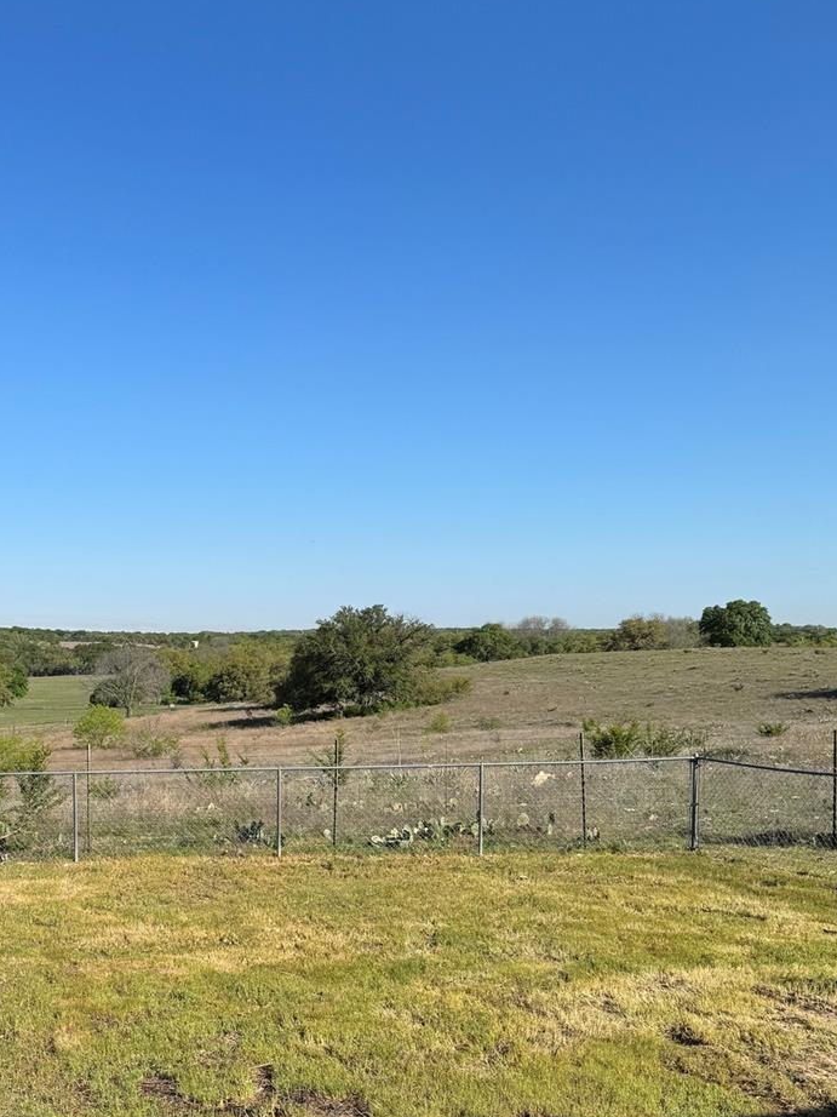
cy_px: 740
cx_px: 170
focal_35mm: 40
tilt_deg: -4.8
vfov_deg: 46.1
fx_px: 1290
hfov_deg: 34.8
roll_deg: +0.3
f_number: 1.78
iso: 80
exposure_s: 1/4950
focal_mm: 6.76
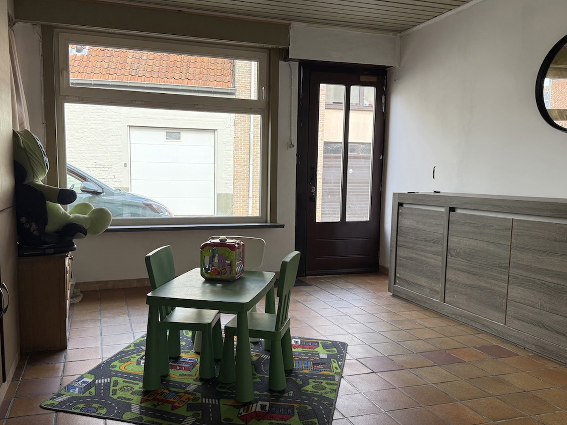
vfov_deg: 48.2
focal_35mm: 29
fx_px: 475
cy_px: 229
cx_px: 239
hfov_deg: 61.3
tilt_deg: -5.9
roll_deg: -0.9
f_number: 1.78
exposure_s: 1/438
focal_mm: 6.76
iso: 100
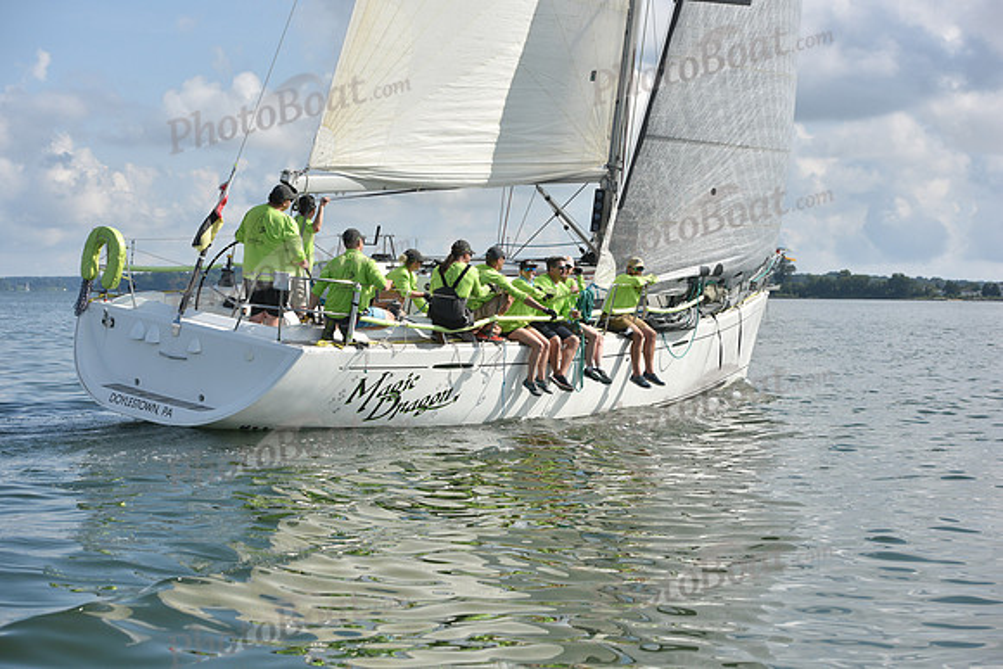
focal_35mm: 70
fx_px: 1951
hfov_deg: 28.8
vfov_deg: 19.5
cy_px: 334
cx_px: 502
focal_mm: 70
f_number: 6.3
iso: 320
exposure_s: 1/2000
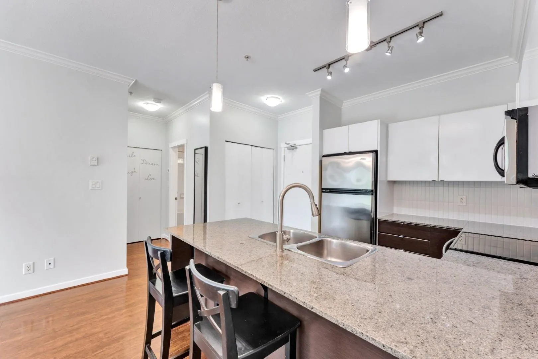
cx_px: 269
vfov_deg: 78.8
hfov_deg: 101.9
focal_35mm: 15
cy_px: 180
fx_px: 218
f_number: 8
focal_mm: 14.6
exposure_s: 1/20
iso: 400
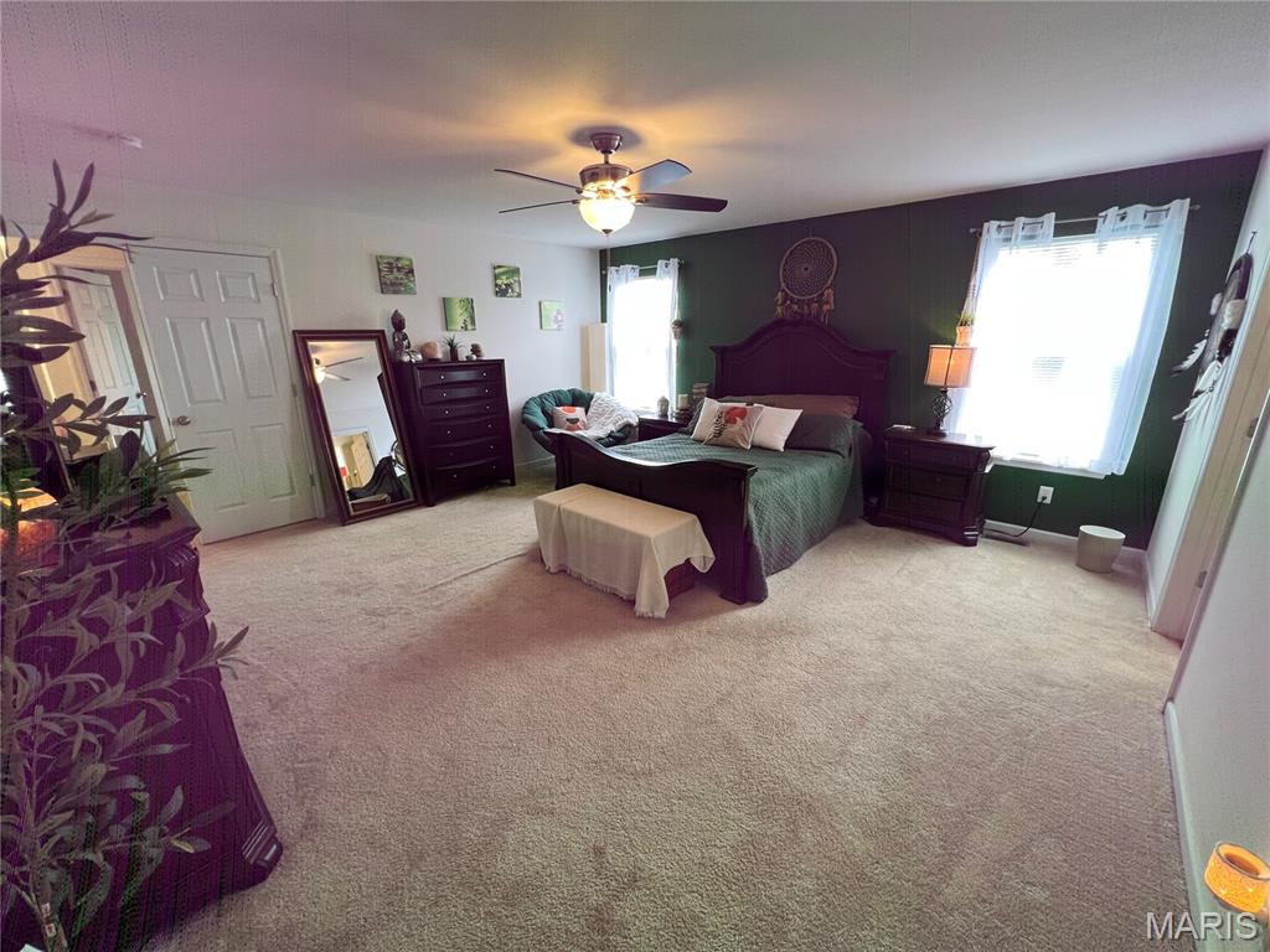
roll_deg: +0.5
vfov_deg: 89.9
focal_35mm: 13
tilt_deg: -15.5
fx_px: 477
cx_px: 635
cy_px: 476
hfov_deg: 106.2
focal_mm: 1.57
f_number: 1.8
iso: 160
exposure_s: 1/60
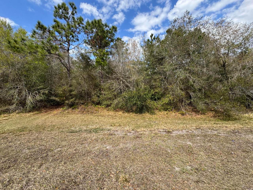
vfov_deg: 85.7
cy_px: 95
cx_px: 126
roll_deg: +1.7
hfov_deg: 102.1
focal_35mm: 14
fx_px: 102
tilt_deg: -1.6
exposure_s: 1/787
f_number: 2.2
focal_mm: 2.22
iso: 50
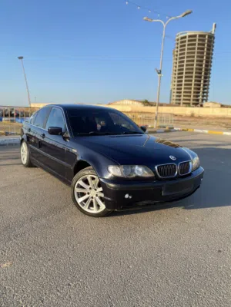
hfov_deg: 53.1
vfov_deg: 67.3
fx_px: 231
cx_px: 116
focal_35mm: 26
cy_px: 154
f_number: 1.8
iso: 32
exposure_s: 1/606
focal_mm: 4.25
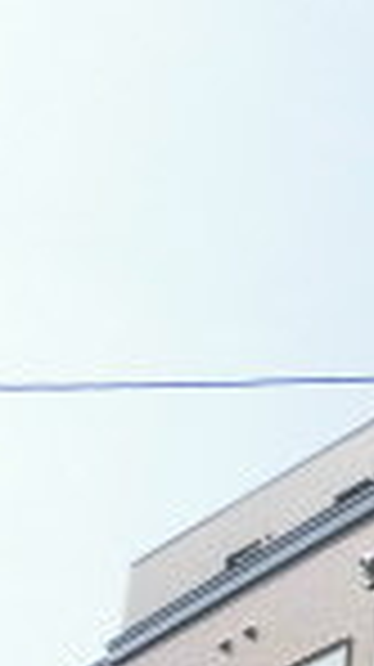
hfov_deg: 9.1
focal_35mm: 113
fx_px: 1997
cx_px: 1032
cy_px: 860
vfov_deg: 17.8
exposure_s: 1/250
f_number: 7.8
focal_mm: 4.3
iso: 100
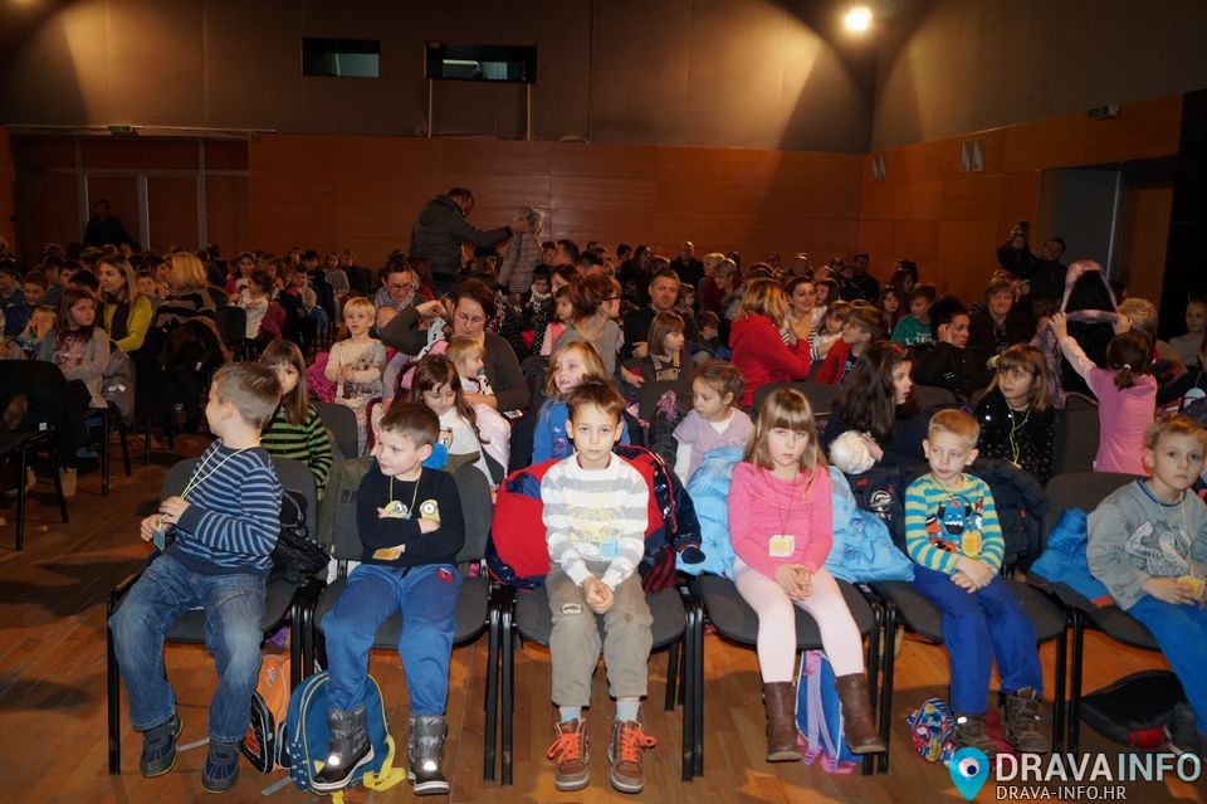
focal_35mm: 27
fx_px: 905
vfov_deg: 47.9
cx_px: 604
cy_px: 402
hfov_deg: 67.4
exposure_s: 1/60
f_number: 3.5
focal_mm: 18
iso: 640
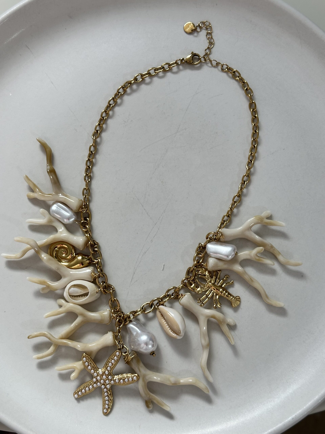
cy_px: 217
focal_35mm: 48
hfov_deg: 30.3
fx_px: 601
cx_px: 162
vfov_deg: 39.7
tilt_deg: -81.6
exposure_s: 1/100
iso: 50
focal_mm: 6.86
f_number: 1.78
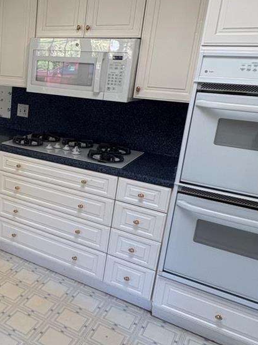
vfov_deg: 48.9
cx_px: -31
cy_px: 155
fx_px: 378
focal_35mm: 38
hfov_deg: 32.7
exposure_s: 1/120
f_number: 2.2
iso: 160
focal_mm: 2.22
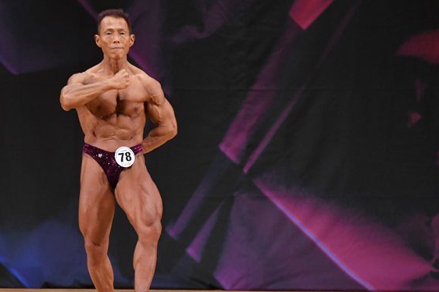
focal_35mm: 393
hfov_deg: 5.2
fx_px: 4789
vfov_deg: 3.5
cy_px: 176
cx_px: 162
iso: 3200
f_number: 5.6
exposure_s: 1/400
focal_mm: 190
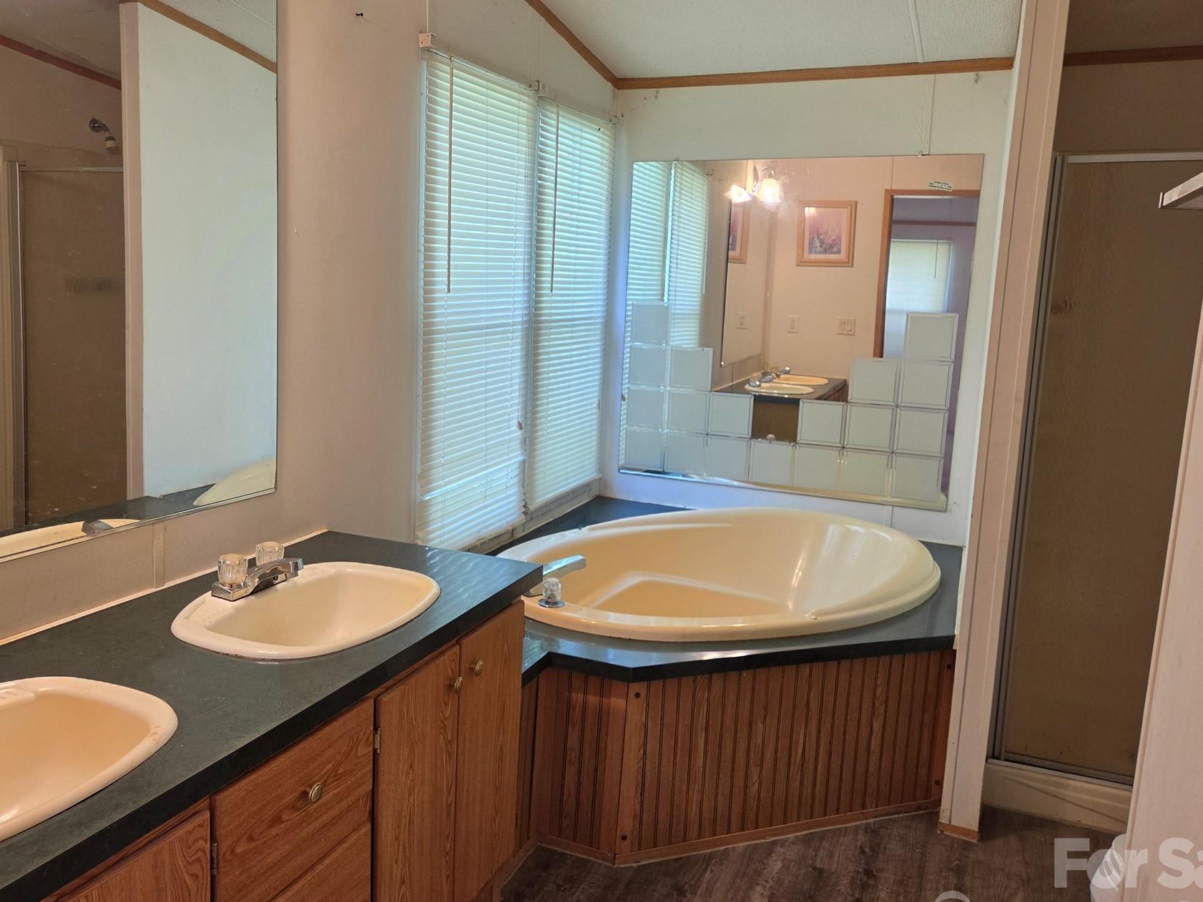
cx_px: 550
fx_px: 973
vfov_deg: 49.7
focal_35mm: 28
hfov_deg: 63.3
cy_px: 430
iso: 125
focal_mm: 5.4
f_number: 1.8
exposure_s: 1/120
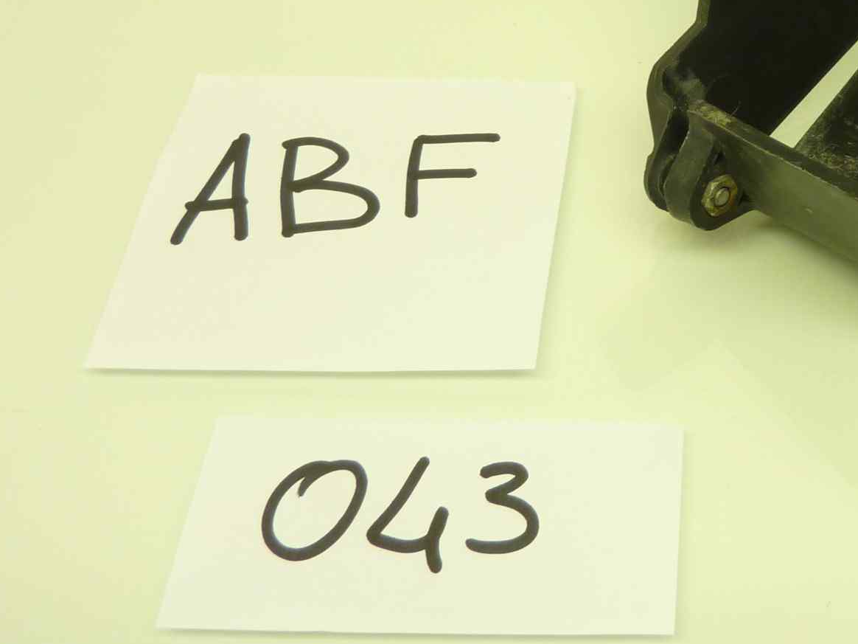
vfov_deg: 25.5
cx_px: 796
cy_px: 29
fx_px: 1363
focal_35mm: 55
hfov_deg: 32.9
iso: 80
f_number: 3.3
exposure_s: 1/25
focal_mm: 4.1
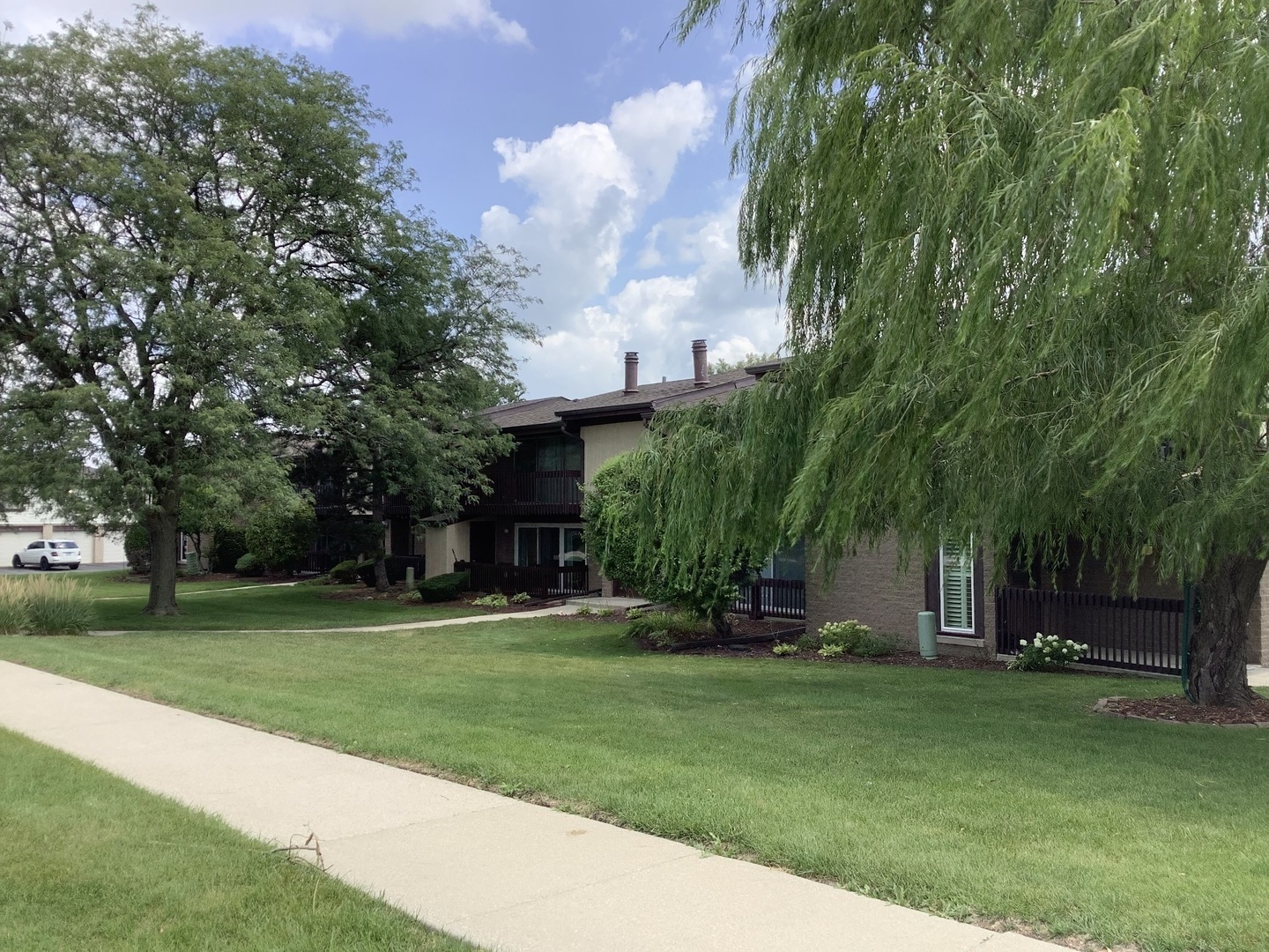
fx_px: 1136
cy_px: 476
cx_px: 634
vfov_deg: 45.4
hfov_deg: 58.4
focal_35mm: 31
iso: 25
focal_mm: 3.3
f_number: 2.4
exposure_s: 1/631
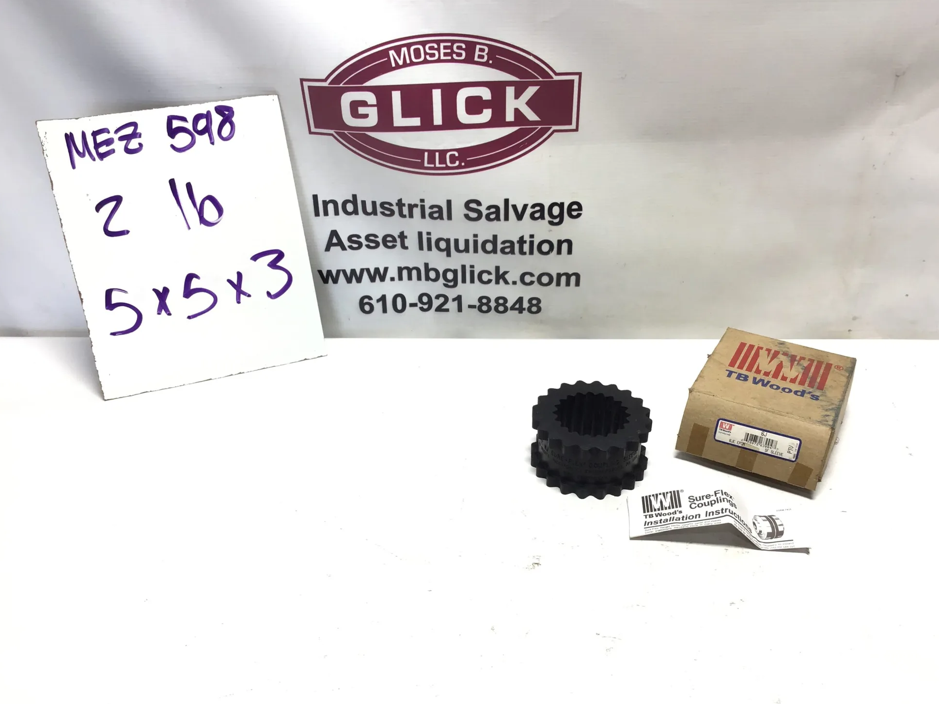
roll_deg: +1.2
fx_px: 868
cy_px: 355
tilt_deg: -32.4
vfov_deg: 44.2
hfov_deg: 56.8
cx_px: 473
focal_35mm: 32
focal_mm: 3.3
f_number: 2.4
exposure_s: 1/125
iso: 25
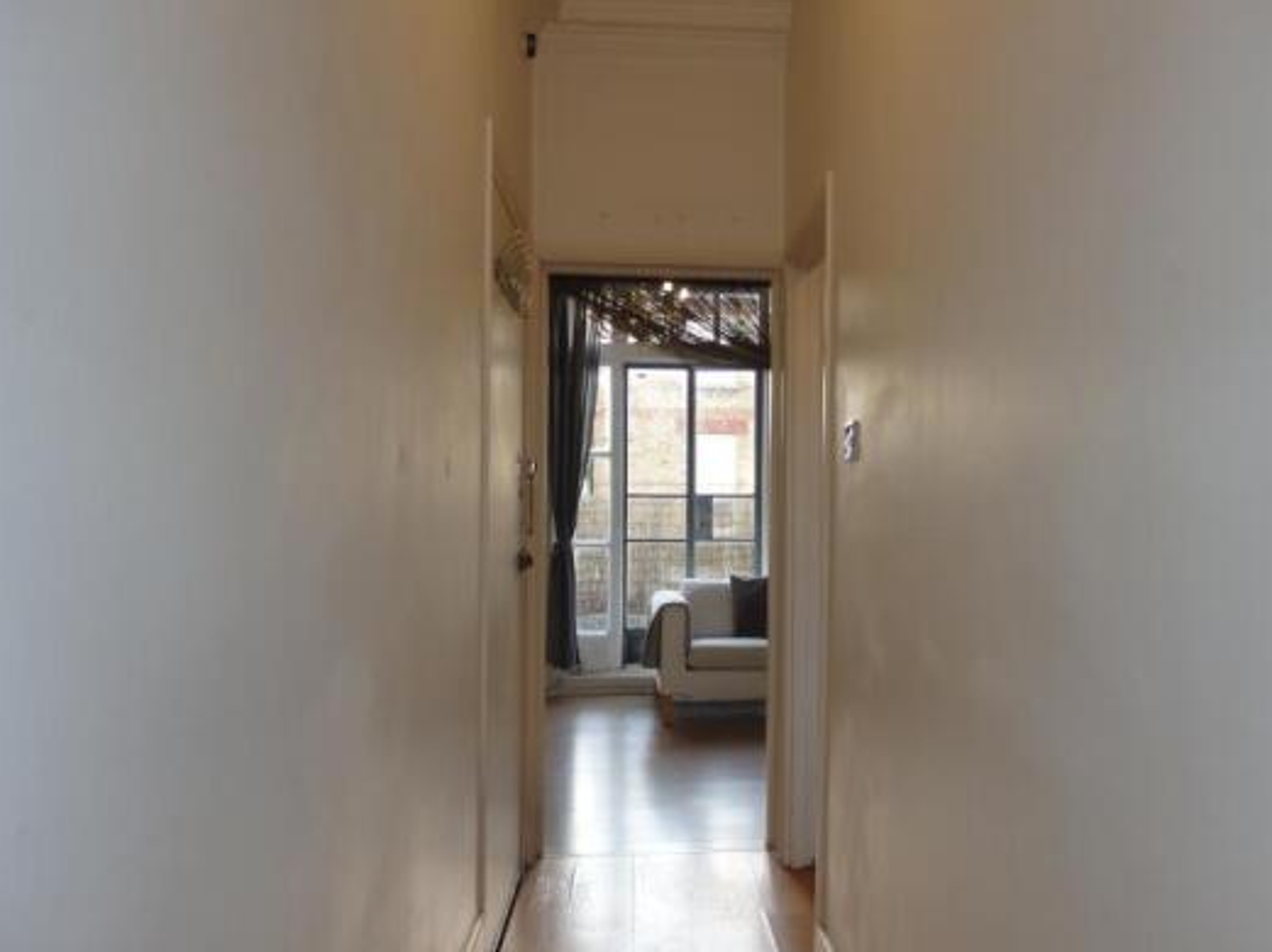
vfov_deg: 49.7
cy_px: 489
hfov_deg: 63.5
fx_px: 1028
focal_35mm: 28
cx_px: 663
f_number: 3
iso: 100
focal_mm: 4.5
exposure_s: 1/50
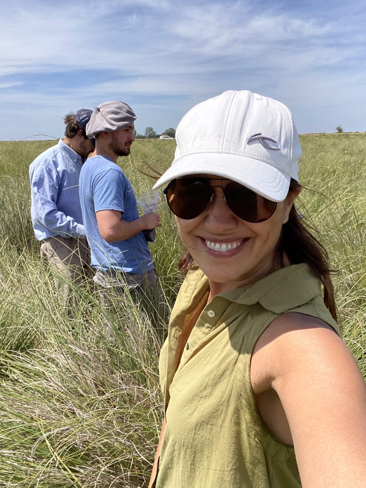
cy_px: 244
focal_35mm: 30
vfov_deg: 60.0
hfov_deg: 46.8
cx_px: 183
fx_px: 423
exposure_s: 1/1172
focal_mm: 2.71
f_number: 2.2
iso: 25
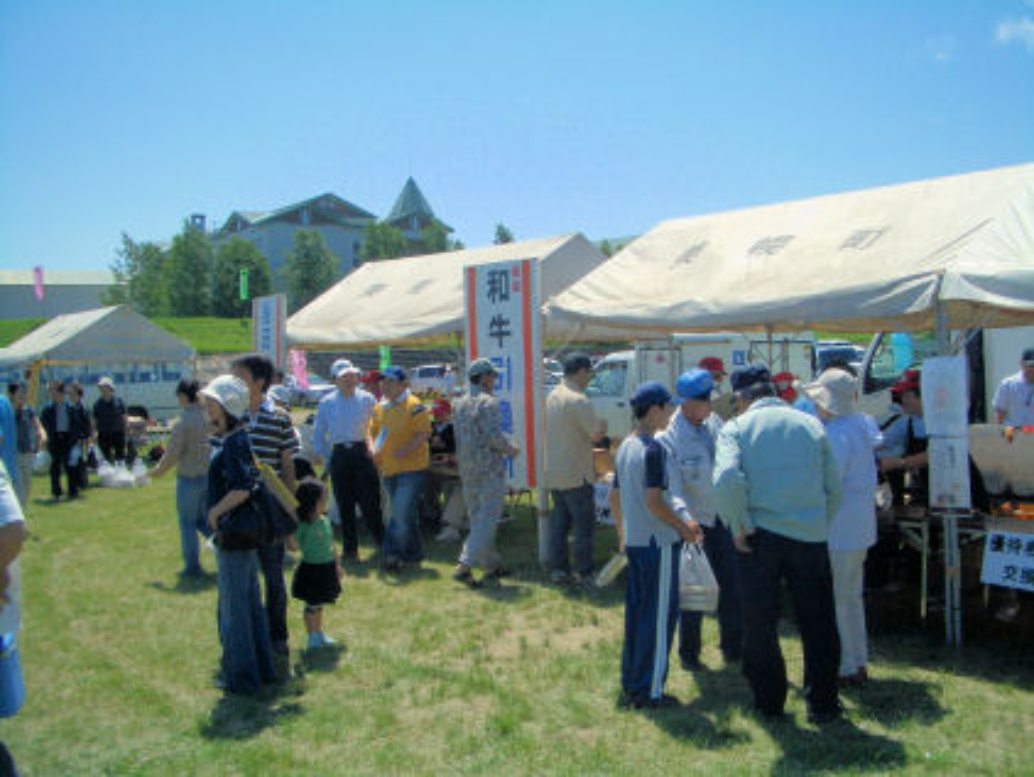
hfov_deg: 52.6
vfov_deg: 40.7
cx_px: 517
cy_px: 388
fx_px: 1046
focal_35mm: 35
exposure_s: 1/1000
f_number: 4.3
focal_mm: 5.8
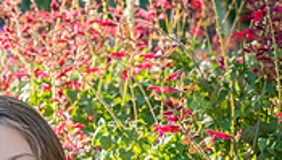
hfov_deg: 5.9
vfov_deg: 3.3
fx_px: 2726
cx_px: -102
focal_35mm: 364
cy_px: 290
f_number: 8
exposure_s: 1/320
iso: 800
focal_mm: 105
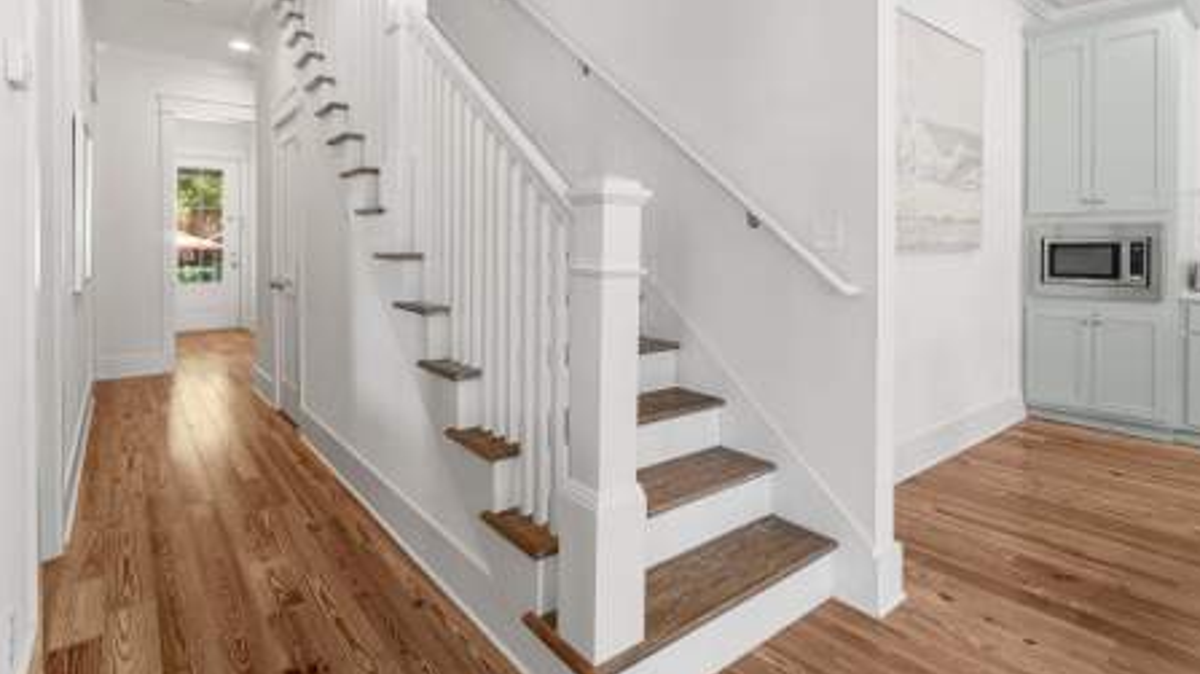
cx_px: 636
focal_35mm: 19
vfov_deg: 57.8
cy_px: 251
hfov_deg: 89.8
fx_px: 601
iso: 400
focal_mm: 16.8
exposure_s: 1/8
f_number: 8
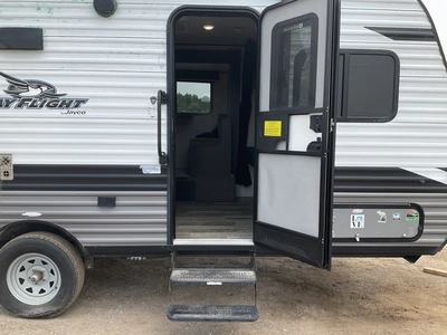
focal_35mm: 29
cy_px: 168
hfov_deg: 61.7
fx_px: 374
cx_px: 224
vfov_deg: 48.2
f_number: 1.8
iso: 25
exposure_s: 1/829
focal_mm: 3
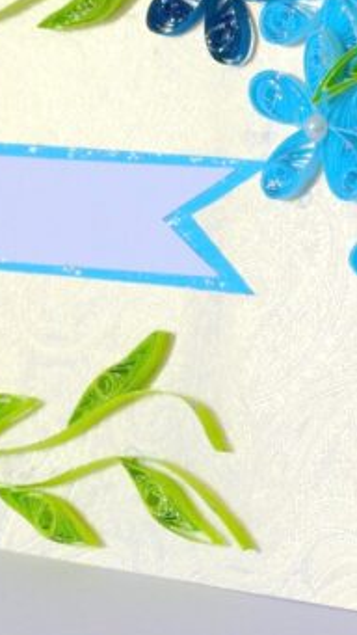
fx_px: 2775
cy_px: 248
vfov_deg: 13.0
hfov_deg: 7.4
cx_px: 173
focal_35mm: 165
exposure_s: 1/60
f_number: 2.8
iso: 200
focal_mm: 15.5
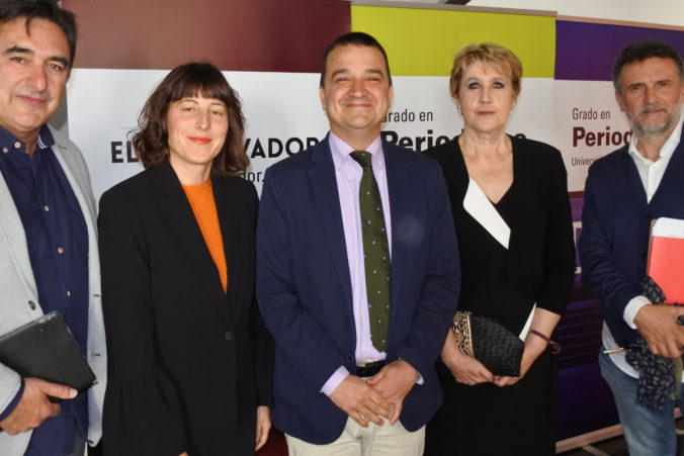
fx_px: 722
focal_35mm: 38
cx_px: 342
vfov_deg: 35.1
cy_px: 228
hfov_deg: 50.7
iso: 1250
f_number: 4
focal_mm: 14.3
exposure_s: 1/60
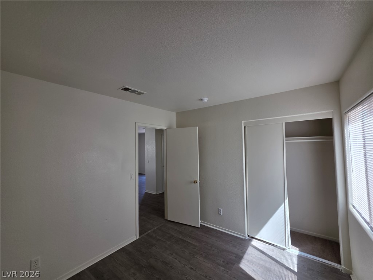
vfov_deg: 89.9
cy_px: 140
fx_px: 140
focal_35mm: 13
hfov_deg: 106.2
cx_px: 186
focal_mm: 2.2
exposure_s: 1/120
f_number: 1.9
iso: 32
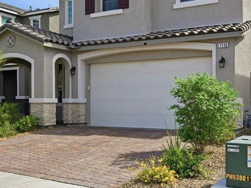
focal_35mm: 46
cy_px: 56
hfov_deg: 41.3
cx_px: 126
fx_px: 333
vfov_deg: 31.1
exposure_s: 1/640
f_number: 9
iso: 64
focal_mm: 24
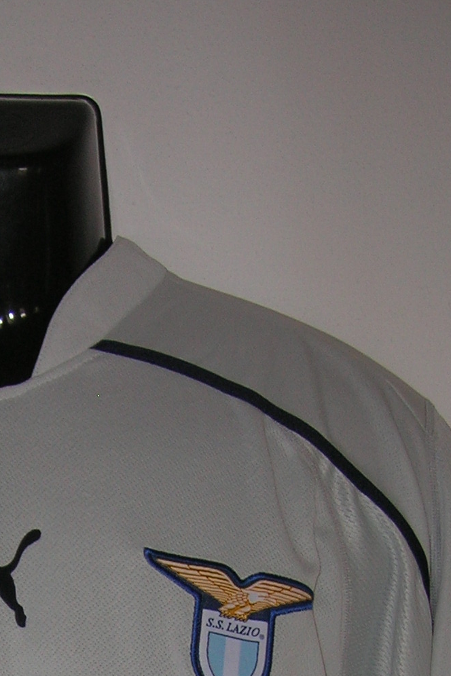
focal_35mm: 92
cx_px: -34
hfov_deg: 14.5
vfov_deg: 20.3
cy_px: 874
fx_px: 1729
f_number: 2.9
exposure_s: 1/60.1
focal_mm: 5.7
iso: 50
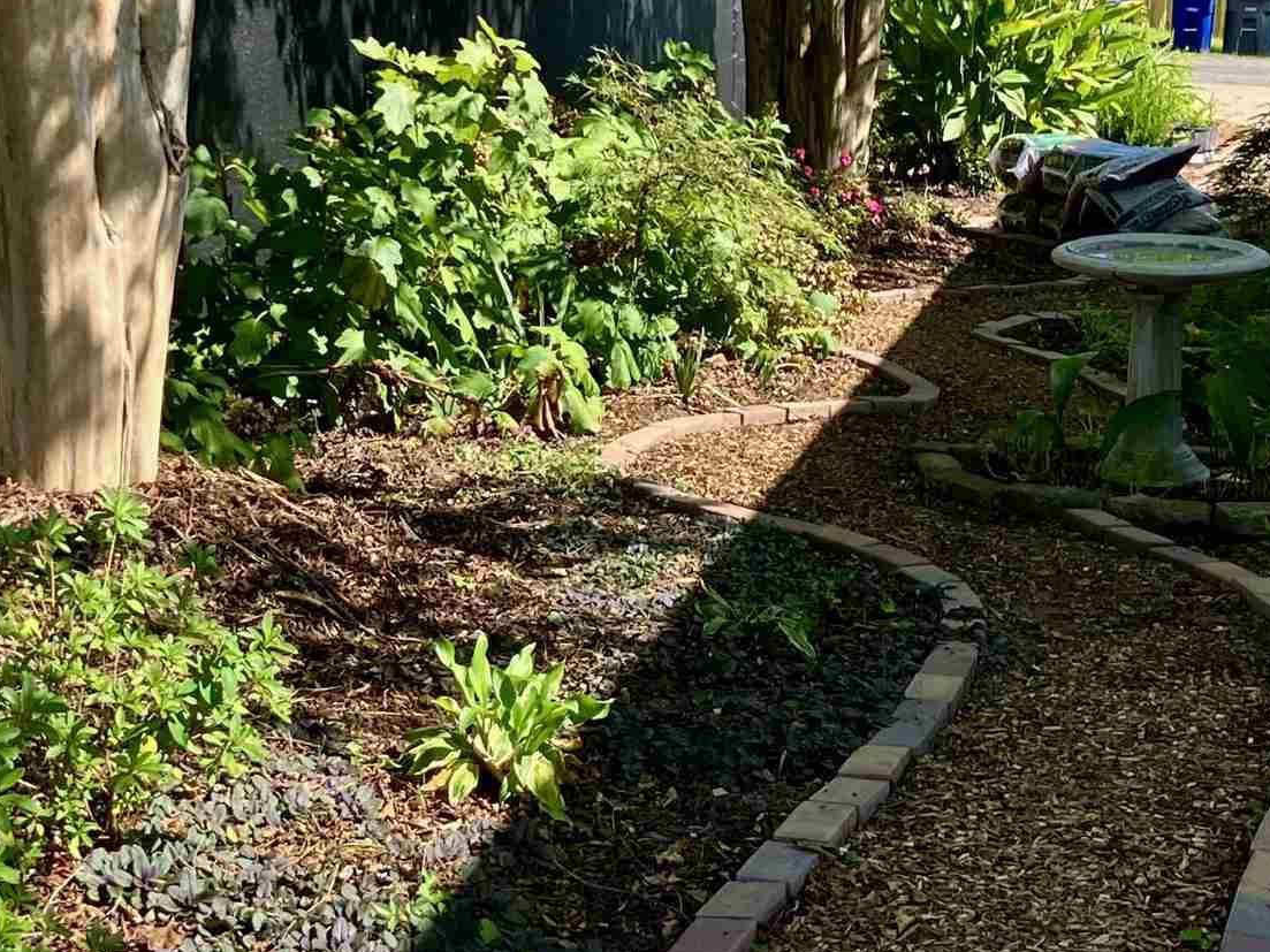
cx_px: 344
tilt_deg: -12.9
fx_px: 2861
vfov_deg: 18.9
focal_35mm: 78
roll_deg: +0.3
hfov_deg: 24.8
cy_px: 543
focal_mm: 3.99
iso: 32
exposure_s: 1/490
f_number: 1.8
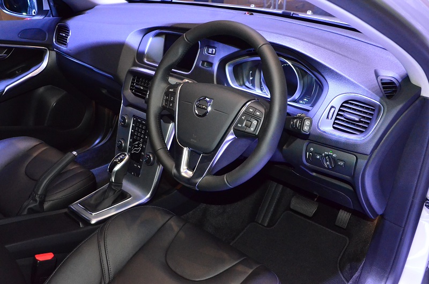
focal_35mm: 36
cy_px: 142
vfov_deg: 36.7
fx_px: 428
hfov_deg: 53.2
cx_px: 214
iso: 6400
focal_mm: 24
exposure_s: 1/60
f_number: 8
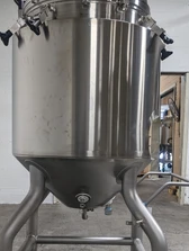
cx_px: 87
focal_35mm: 43
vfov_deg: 43.3
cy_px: 162
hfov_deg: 33.7
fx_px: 312
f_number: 1.68
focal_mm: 6.9
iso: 109
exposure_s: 1/40
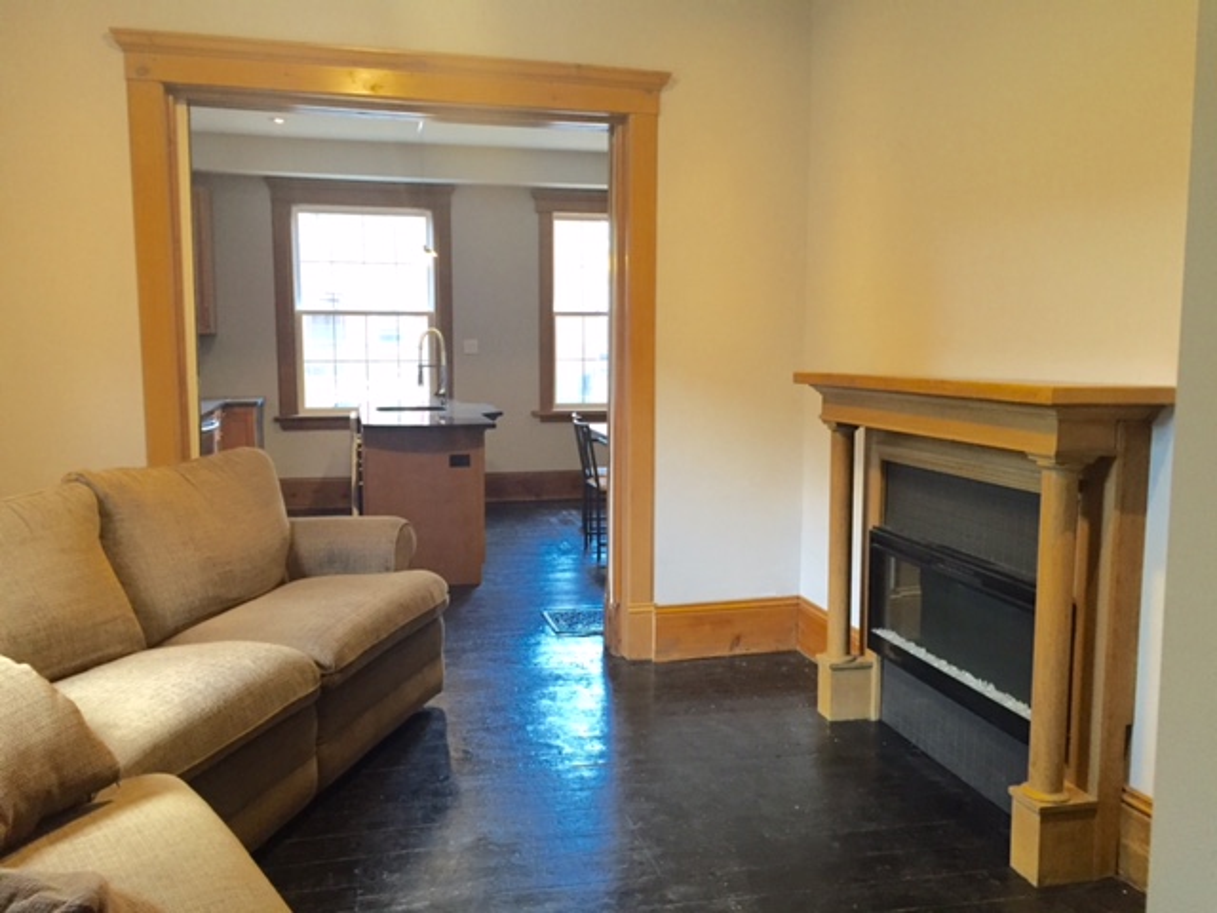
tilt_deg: -6.6
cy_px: 456
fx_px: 1020
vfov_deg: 48.2
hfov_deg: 61.7
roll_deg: -0.4
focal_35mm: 29
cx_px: 608
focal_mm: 4.15
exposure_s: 1/30
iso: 125
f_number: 2.2
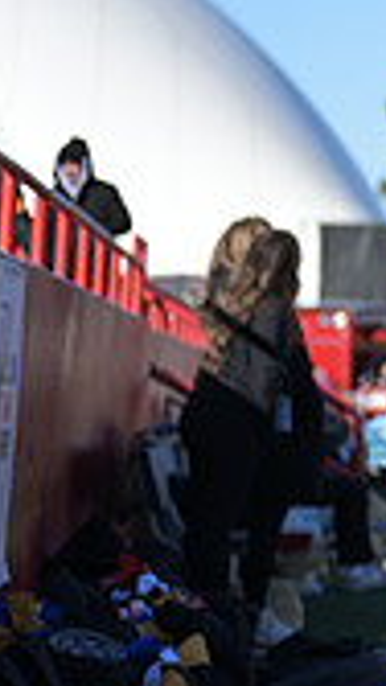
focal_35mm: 254
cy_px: 232
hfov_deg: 4.6
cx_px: 1109
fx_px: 4619
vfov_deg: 8.5
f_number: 2.8
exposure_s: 1/1600
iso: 100
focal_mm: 70
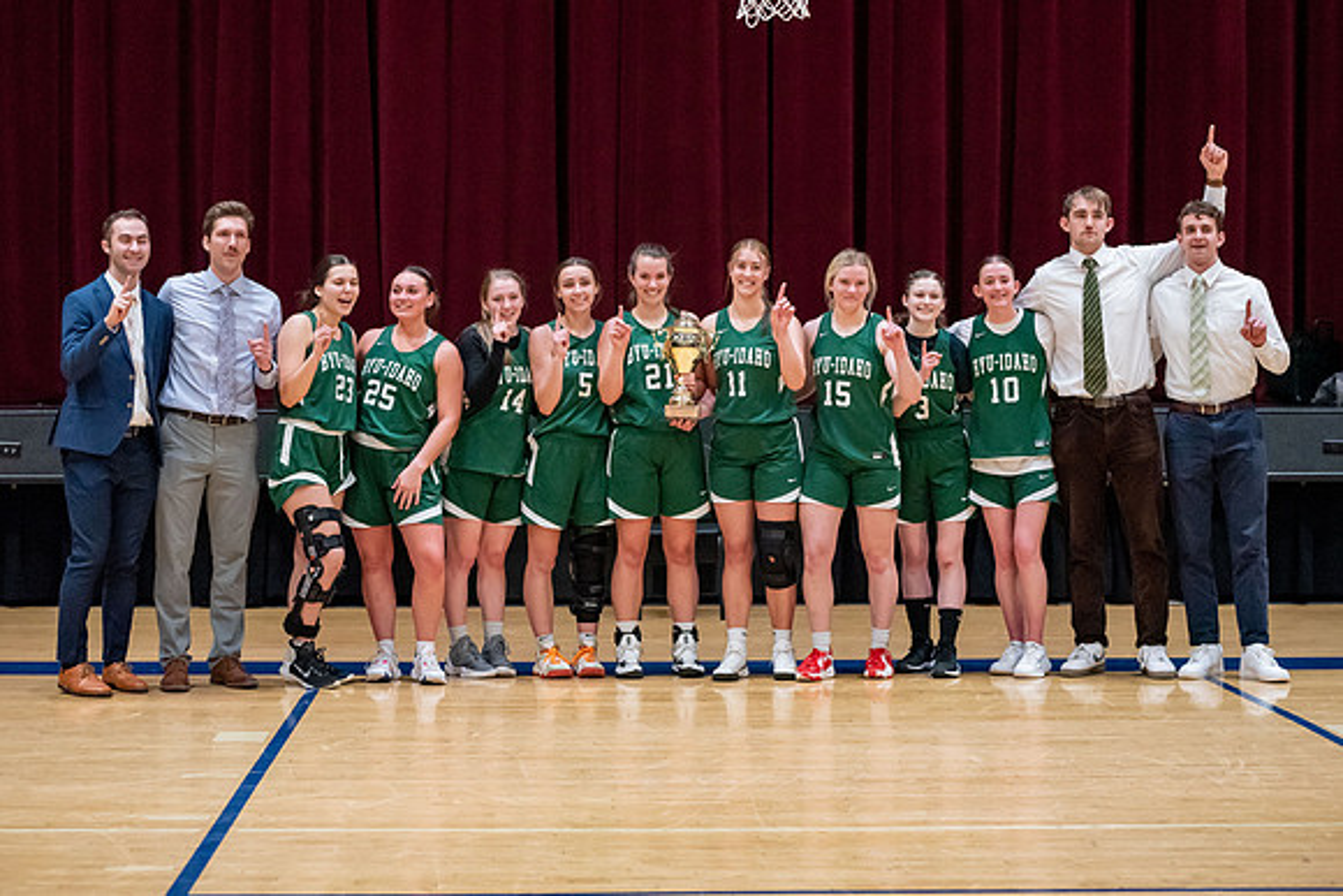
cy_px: 423
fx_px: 3478
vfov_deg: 14.7
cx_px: 643
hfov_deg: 21.9
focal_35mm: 93
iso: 4000
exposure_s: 1/500
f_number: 2.8
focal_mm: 80
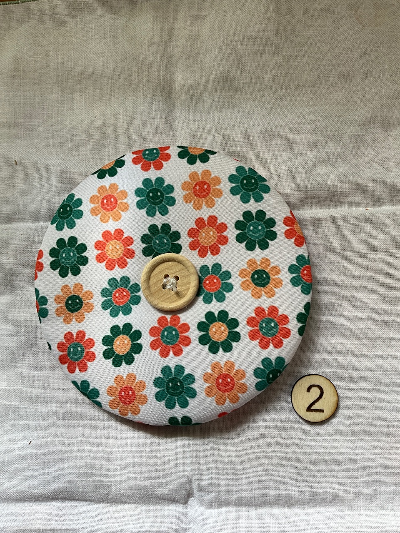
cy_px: 266
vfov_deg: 61.7
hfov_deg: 48.2
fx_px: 447
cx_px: 200
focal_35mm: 29
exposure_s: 1/122
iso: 25
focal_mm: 3
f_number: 1.8
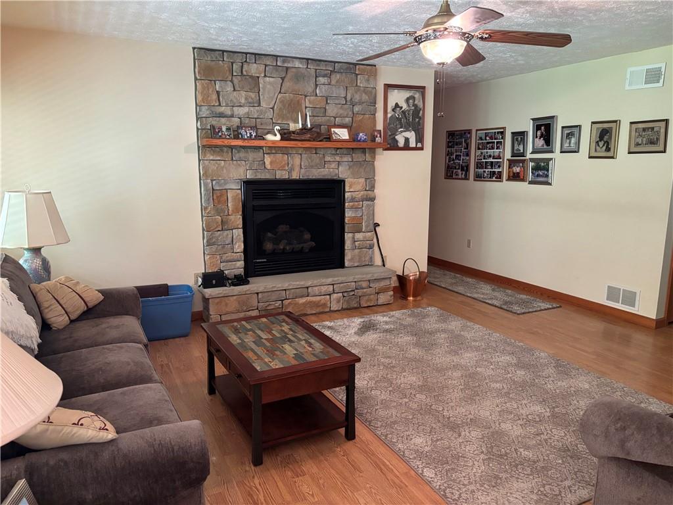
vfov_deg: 53.1
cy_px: 252
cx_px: 336
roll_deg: +0.4
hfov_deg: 67.3
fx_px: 505
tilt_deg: -9.6
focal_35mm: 26
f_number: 1.6
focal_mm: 5.96
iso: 500
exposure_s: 1/60
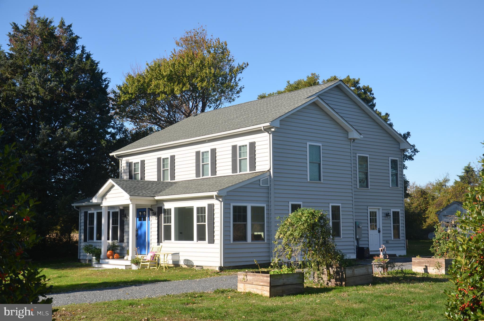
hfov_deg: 41.2
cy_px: 160
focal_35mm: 48
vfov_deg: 27.9
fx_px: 644
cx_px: 242
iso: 100
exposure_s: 1/250
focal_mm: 32
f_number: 6.3
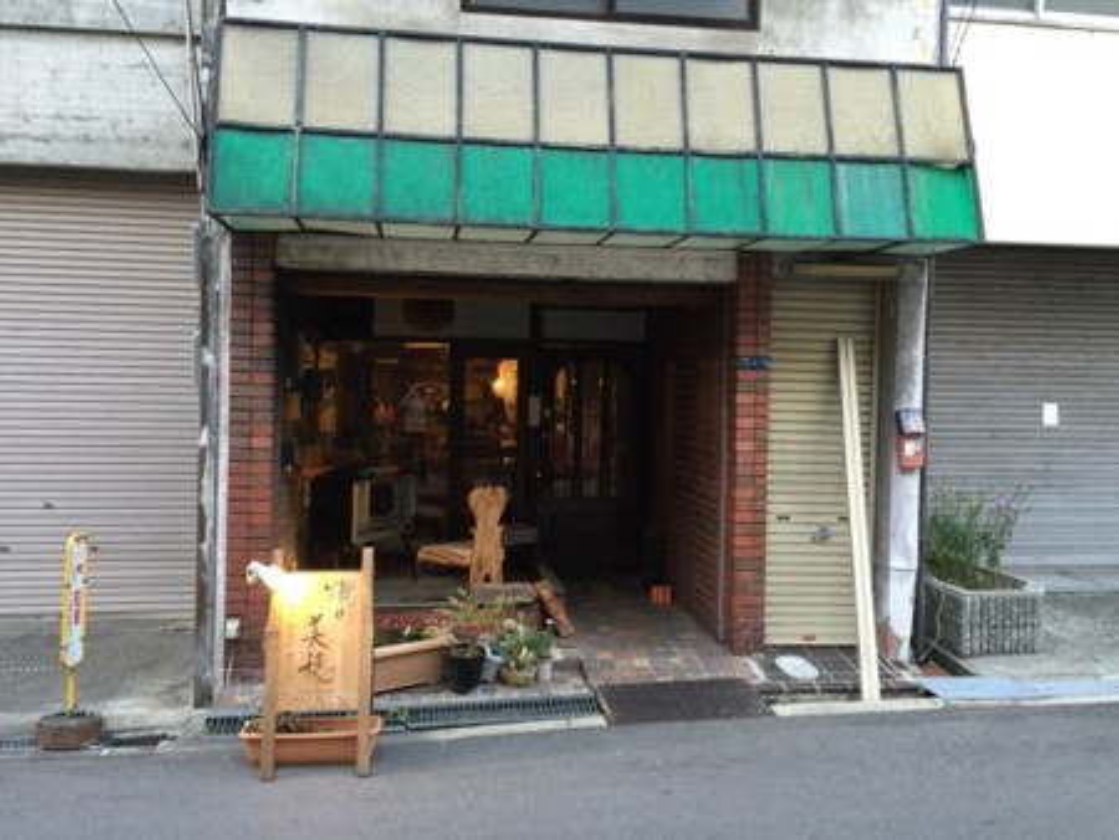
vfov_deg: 48.3
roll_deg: -0.5
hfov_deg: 61.6
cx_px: 560
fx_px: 938
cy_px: 420
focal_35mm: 29
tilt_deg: -0.6
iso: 125
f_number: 2.2
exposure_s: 1/30
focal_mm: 4.15
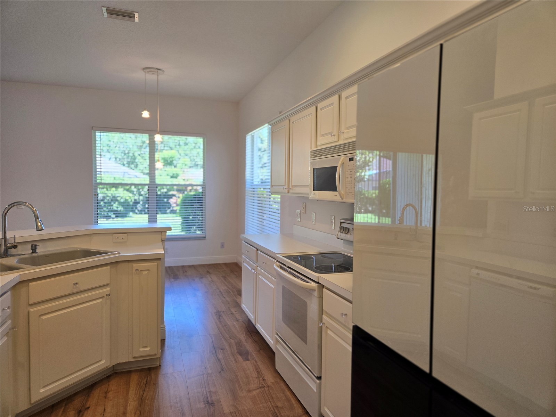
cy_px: 208
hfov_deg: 73.9
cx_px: 278
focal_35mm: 23
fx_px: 369
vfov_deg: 58.9
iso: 100
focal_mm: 5.4
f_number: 1.8
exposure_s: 1/120
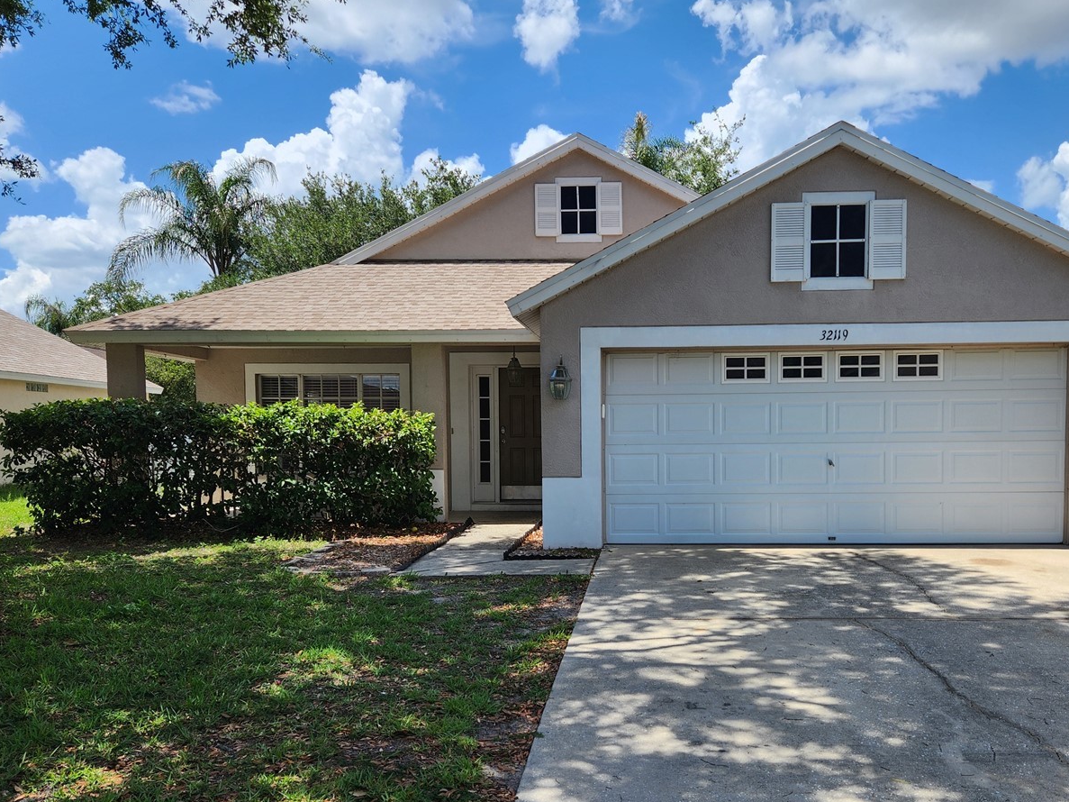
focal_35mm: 31
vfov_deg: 45.2
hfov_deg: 58.1
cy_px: 481
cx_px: 616
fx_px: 957
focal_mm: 5.4
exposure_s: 1/1614
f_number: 1.8
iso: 20
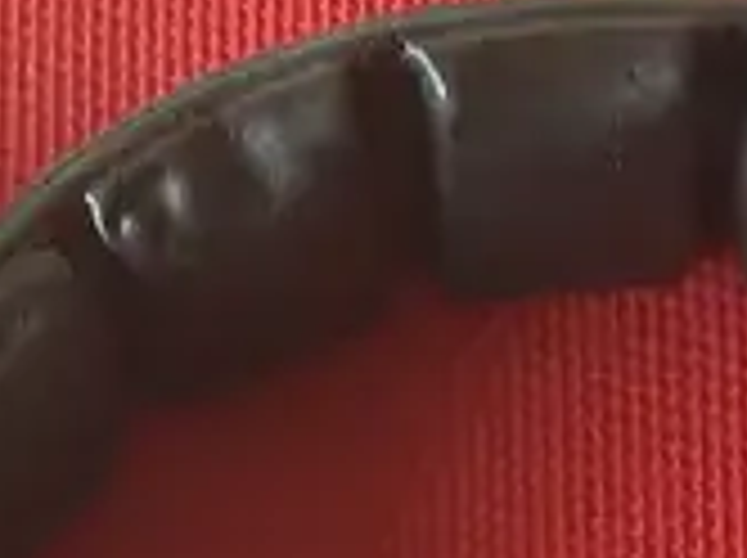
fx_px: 4547
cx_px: 446
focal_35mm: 211
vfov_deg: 6.9
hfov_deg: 9.4
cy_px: 873
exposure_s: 1/40
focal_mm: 4.28
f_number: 2.4
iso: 50
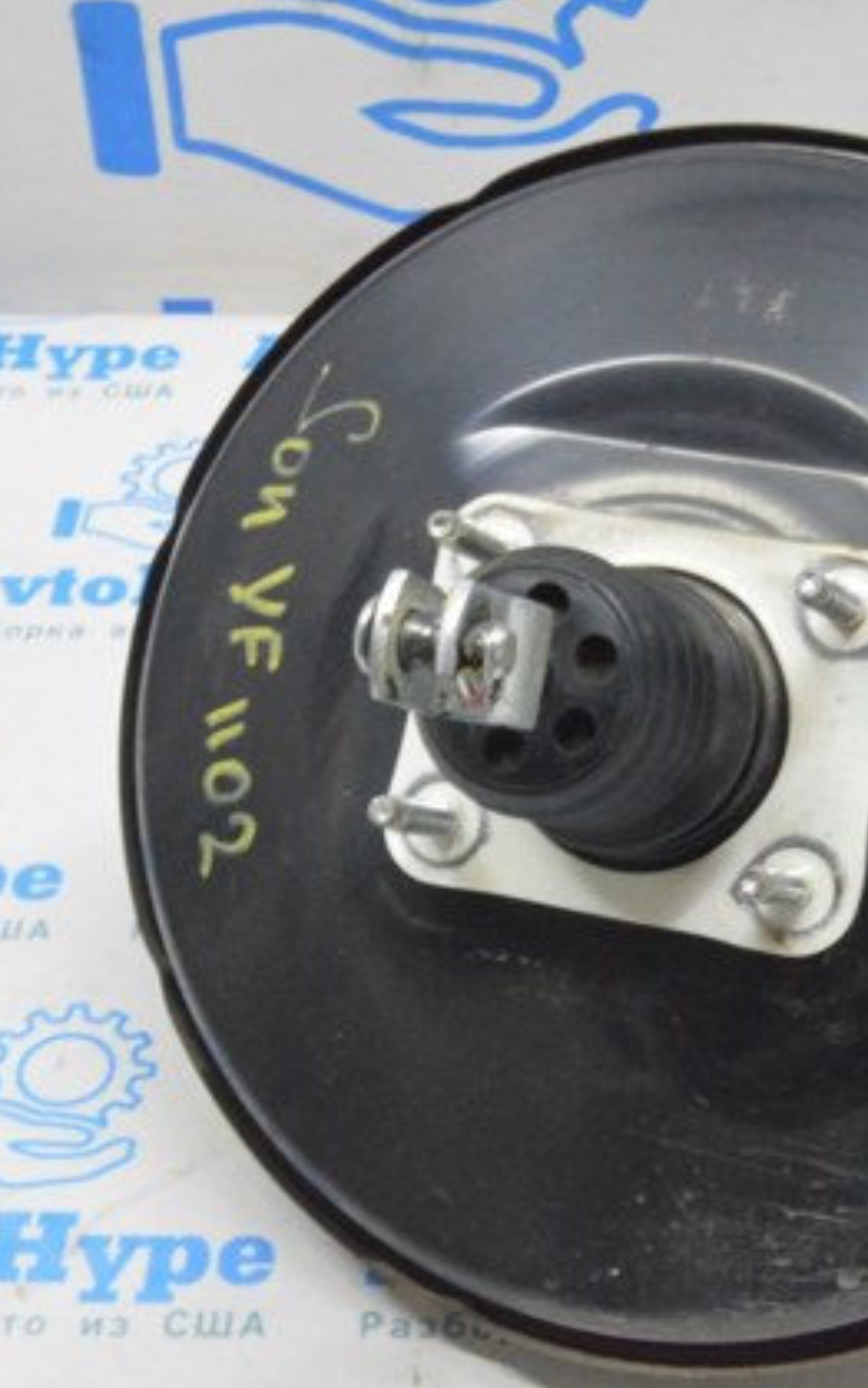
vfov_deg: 29.4
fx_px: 2649
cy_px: 691
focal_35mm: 70
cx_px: 656
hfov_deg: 18.5
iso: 6400
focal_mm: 30
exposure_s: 1/15
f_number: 20
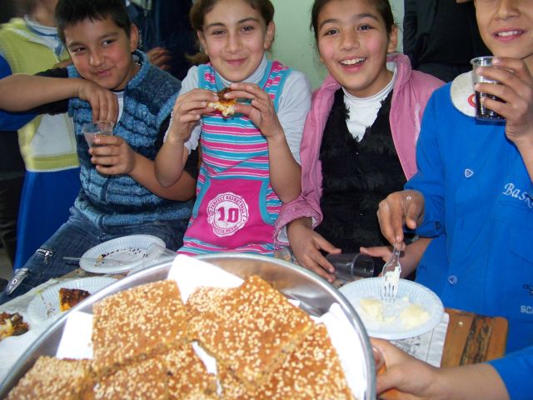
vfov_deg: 42.9
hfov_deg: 55.4
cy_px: 200
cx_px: 266
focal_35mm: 33
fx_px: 508
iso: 200
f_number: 2.8
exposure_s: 1/30
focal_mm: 5.85
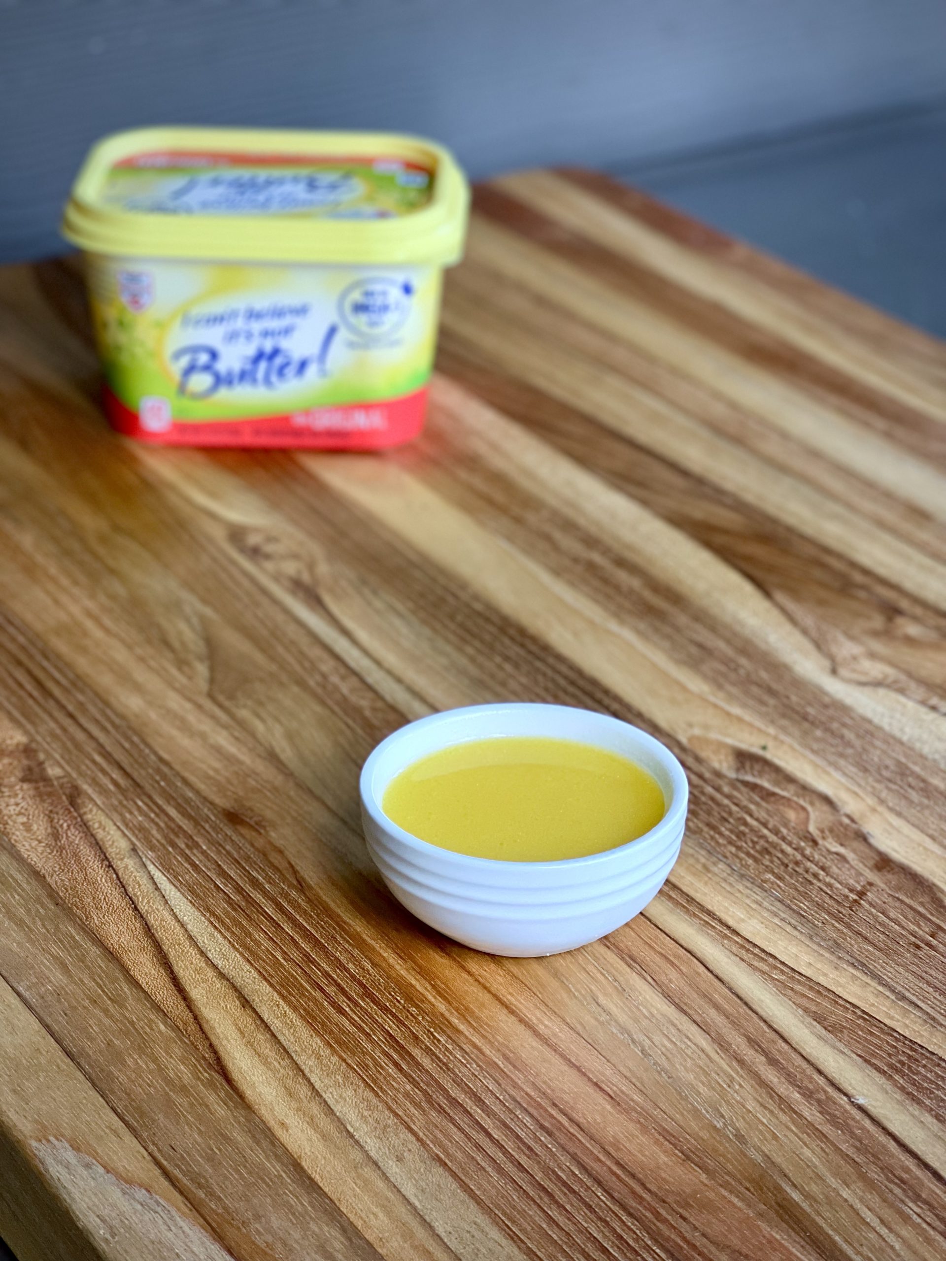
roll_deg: +0.3
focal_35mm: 77
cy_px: 630
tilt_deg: -25.9
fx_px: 2806
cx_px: 473
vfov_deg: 25.3
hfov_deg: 19.1
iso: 160
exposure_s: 1/121
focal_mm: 9
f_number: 2.8
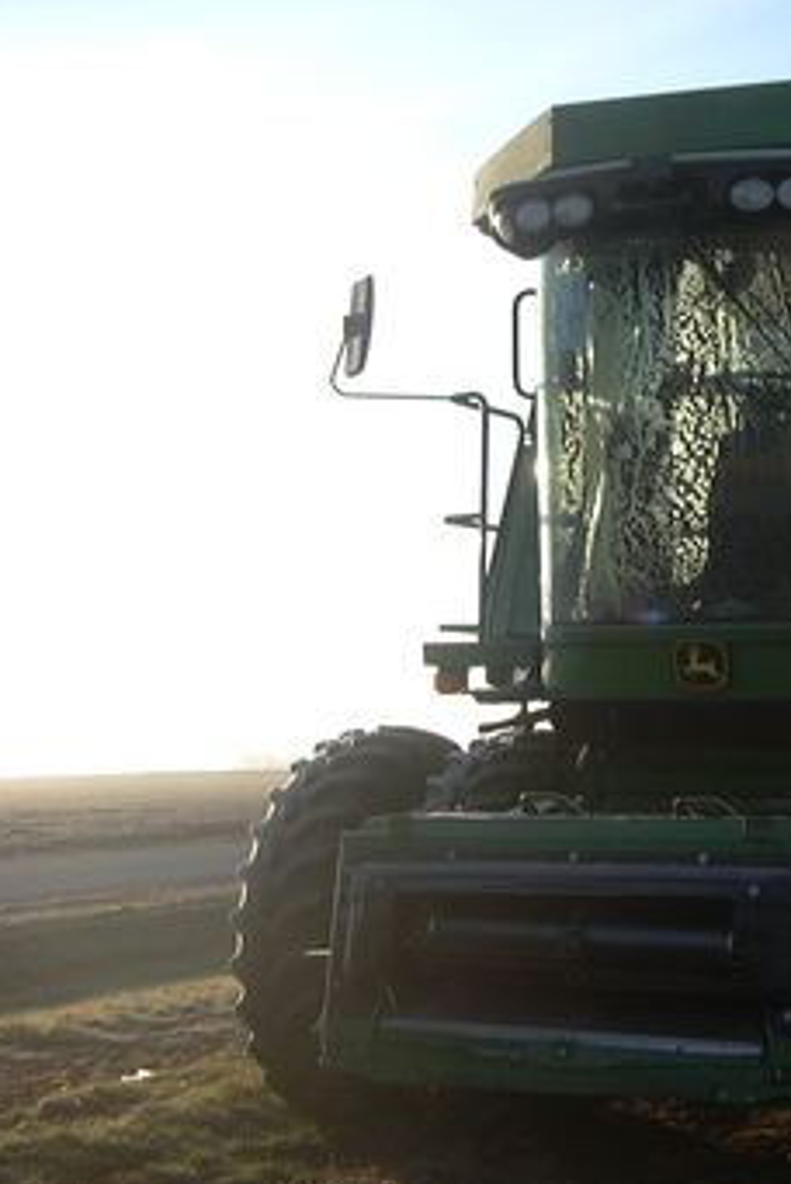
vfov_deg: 34.4
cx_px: 926
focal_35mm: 58
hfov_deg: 21.8
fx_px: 1908
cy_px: 667
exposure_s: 1/725
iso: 100
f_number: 2.8
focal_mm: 5.4
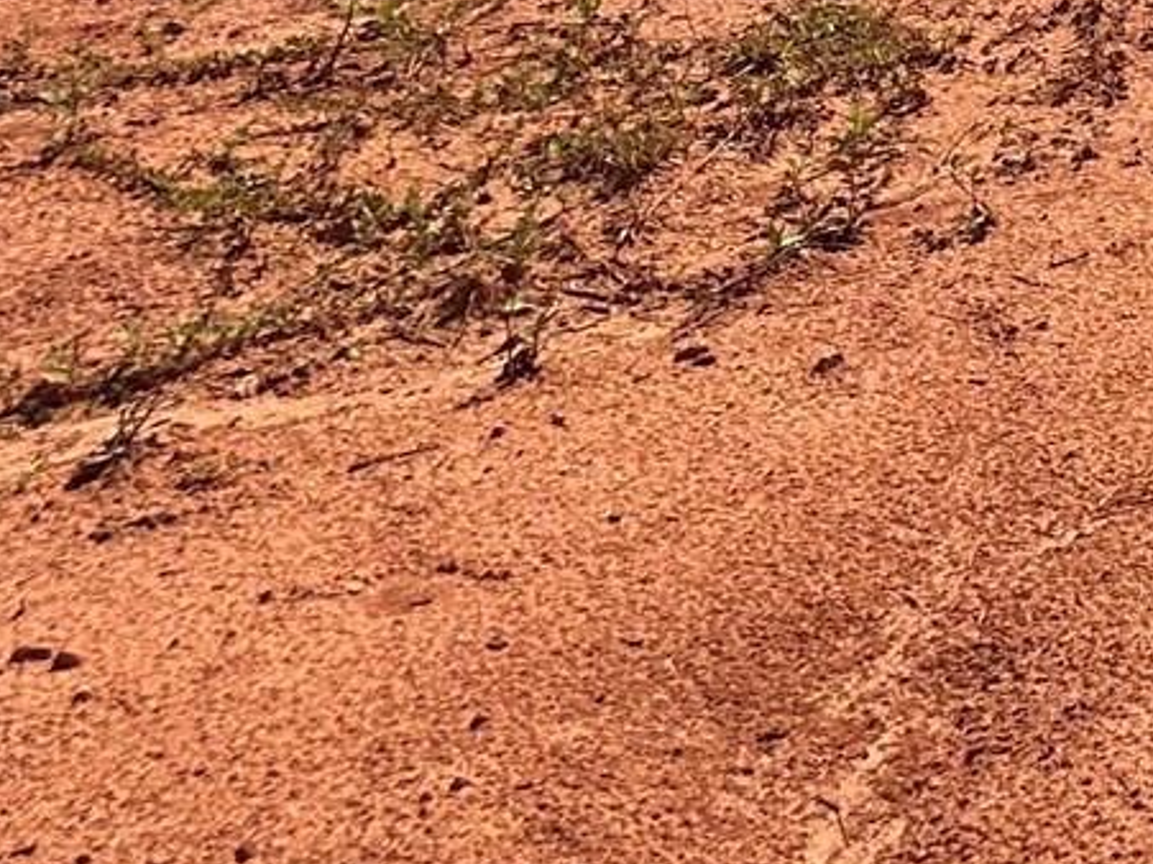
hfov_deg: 14.1
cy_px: -982
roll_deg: -1.5
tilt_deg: -3.6
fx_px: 3630
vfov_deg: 11.8
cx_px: 2526
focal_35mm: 109
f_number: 1.78
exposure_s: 1/4184
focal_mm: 6.86
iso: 80
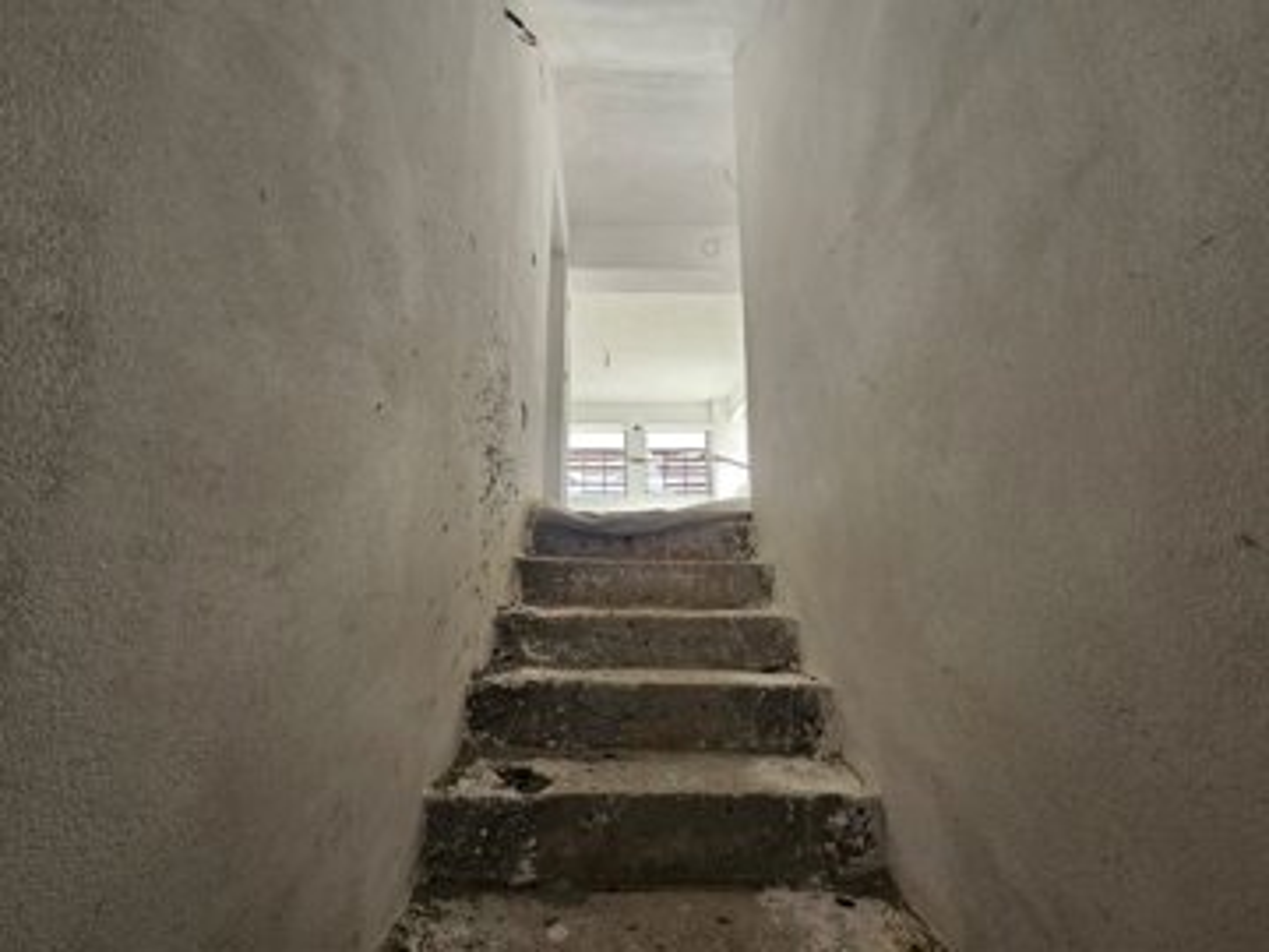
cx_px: 634
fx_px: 477
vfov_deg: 89.9
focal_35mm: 13
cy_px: 476
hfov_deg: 106.2
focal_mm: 2.2
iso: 80
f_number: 2.2
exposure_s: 1/50
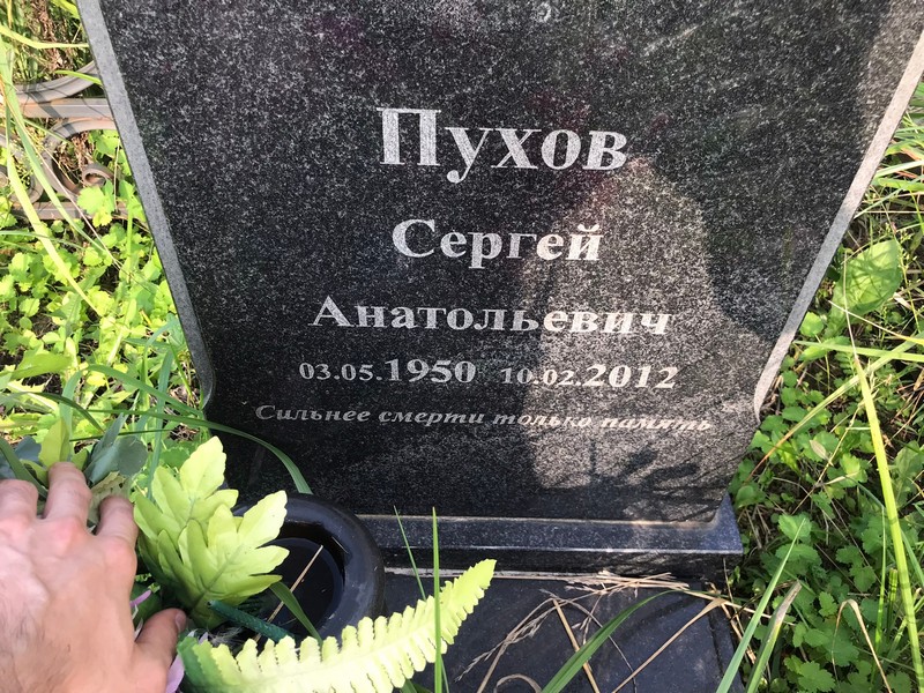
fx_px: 747
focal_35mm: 28
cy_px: 346
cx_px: 462
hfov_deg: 63.4
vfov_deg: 49.7
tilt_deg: -47.9
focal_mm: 3.99
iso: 20
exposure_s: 1/247
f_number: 1.8
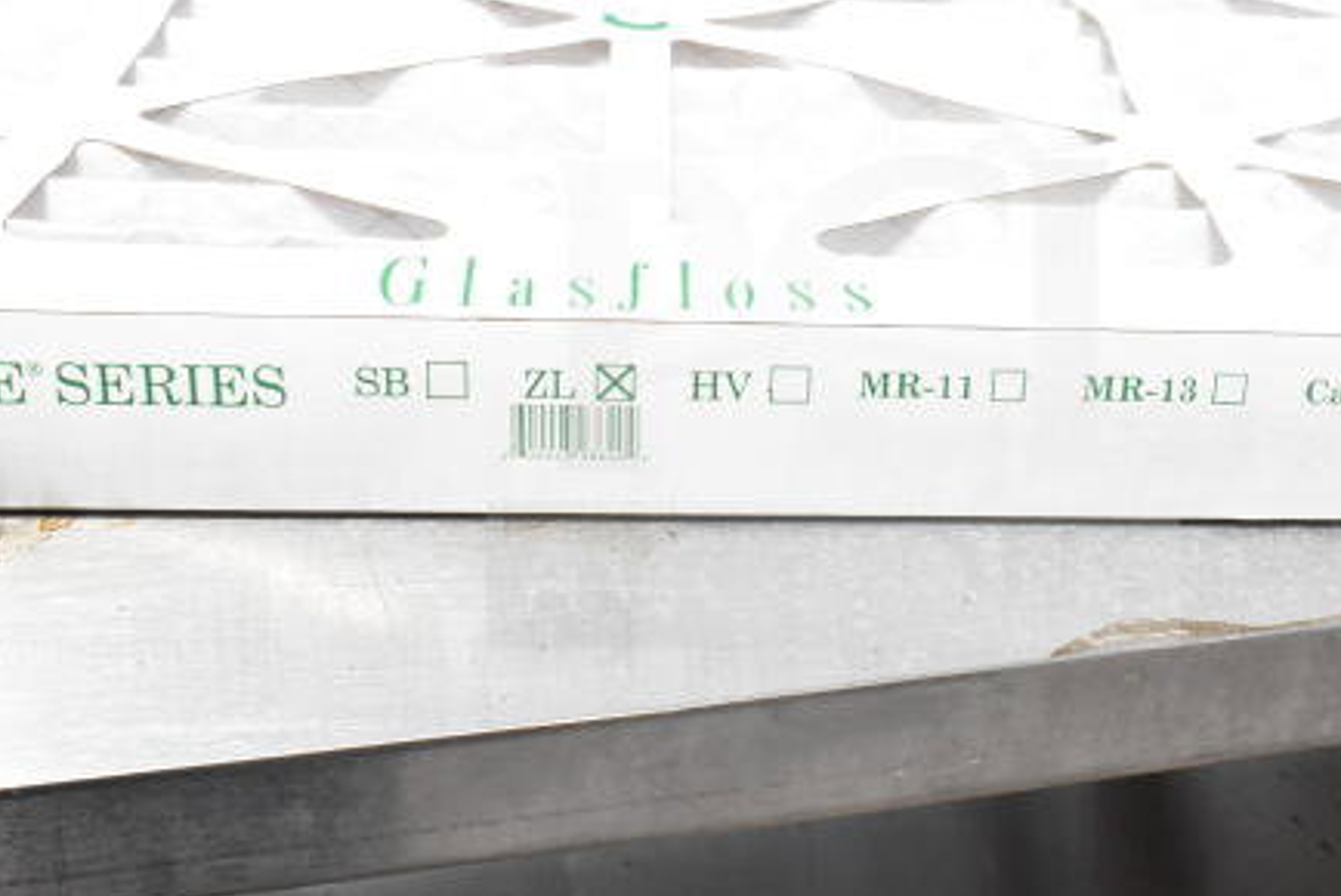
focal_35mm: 53
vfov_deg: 25.7
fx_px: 1964
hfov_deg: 37.5
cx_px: 831
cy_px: 403
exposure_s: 1/1000
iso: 1600
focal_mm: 25
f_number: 16
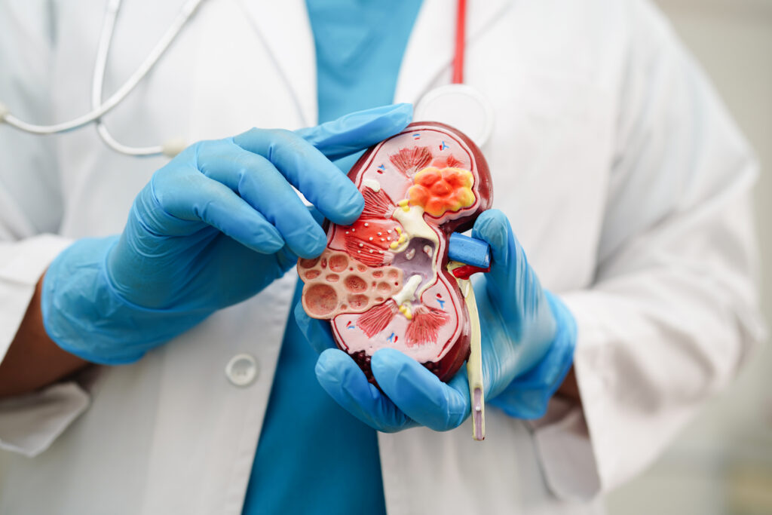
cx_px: 386
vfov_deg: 27.0
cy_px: 258
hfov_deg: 39.6
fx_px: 1072
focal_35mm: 50
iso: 100
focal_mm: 50
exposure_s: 1/60
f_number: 2.2
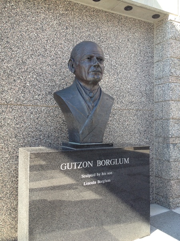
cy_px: 120
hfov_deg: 40.7
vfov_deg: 52.6
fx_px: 243
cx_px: 90
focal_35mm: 35
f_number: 2.4
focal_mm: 4.28
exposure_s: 1/174
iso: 50
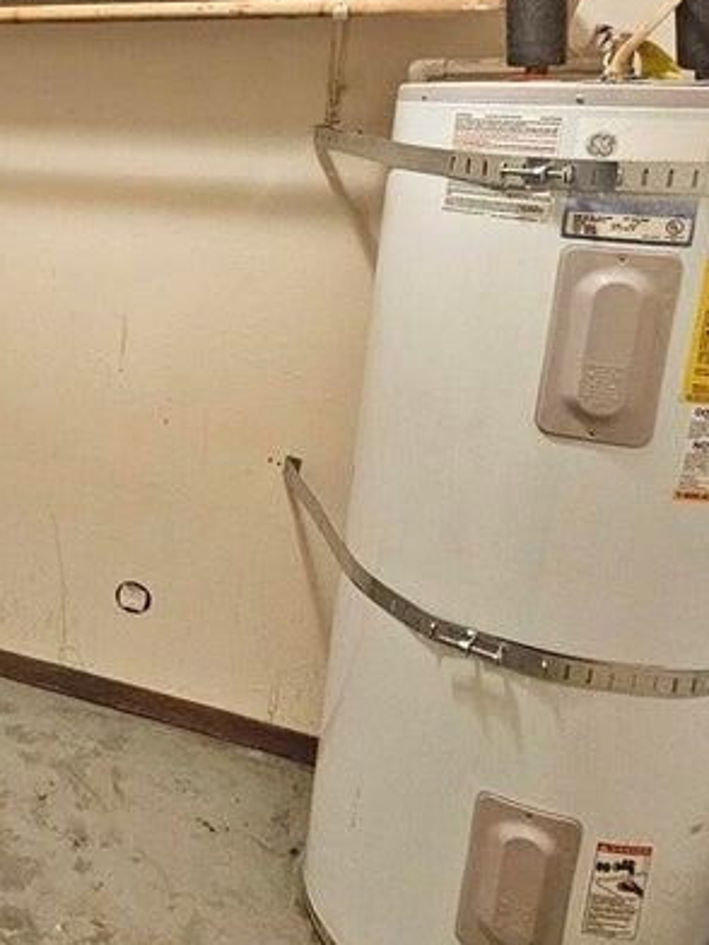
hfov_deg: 33.9
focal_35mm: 34
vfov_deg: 52.3
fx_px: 929
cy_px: 272
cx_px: -137
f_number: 2.2
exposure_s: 1/60
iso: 400
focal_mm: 2.2
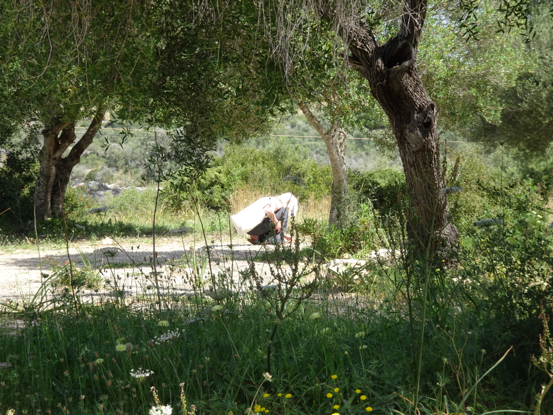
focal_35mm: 102
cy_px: 208
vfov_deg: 14.5
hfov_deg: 19.3
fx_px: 1629
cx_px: 276
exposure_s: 1/160
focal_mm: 17.49
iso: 80
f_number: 5
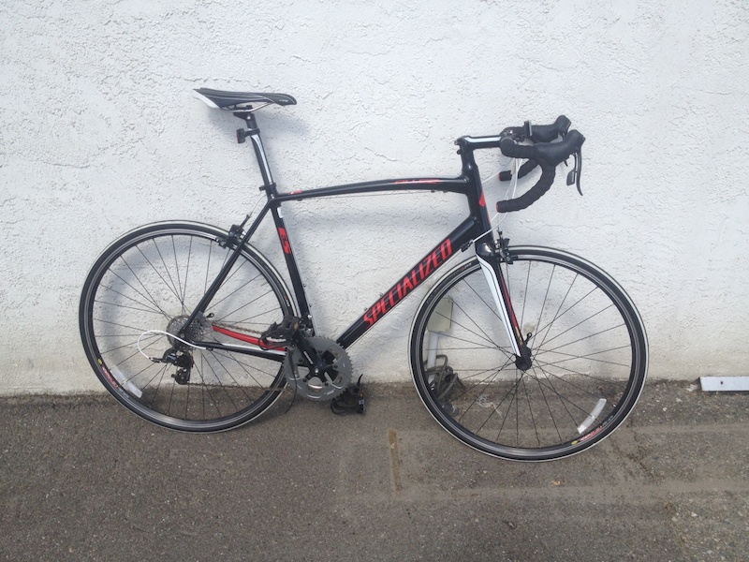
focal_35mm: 35
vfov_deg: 40.7
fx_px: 757
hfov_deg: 52.6
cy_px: 281
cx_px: 374
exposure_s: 1/1453
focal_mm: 4.28
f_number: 2.4
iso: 50
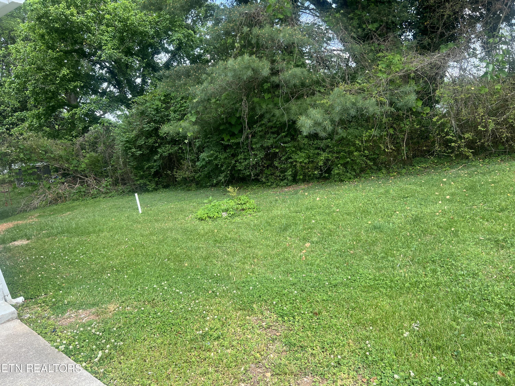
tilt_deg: -10.4
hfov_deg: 67.3
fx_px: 387
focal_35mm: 26
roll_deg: +4.2
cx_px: 258
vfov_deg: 53.1
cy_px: 193
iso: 50
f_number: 1.5
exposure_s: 1/368
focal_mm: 5.7
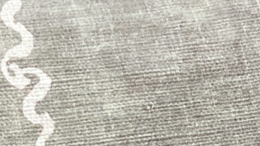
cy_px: 188
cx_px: -206
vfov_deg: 3.8
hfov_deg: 6.7
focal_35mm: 316
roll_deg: -4.4
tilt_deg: -29.3
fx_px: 2178
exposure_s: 1/122
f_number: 2
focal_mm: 6
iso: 125
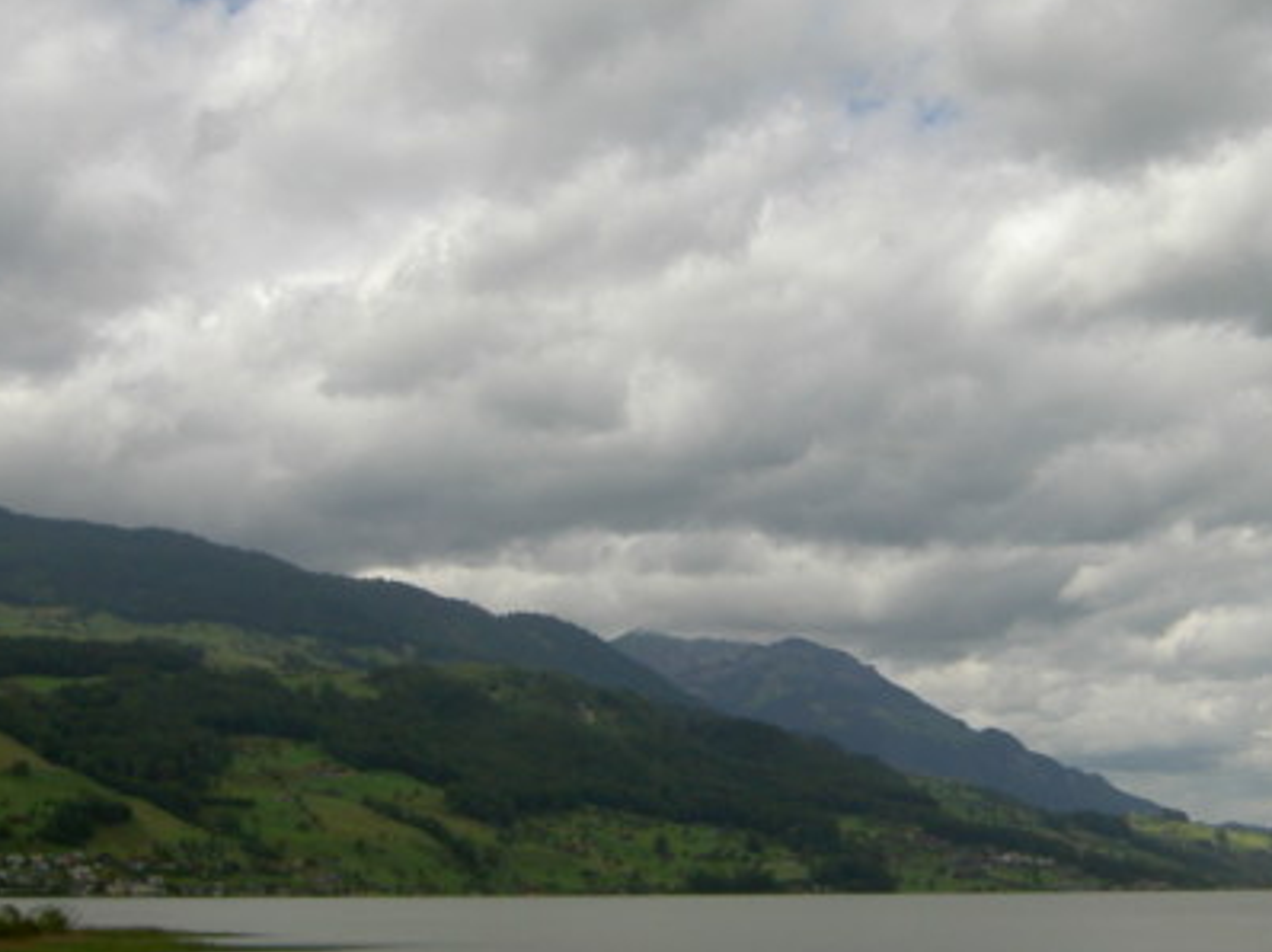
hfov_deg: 30.9
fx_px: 2277
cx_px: 887
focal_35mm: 62
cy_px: 494
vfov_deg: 23.6
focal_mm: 5.6
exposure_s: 1/500
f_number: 4.7
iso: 50
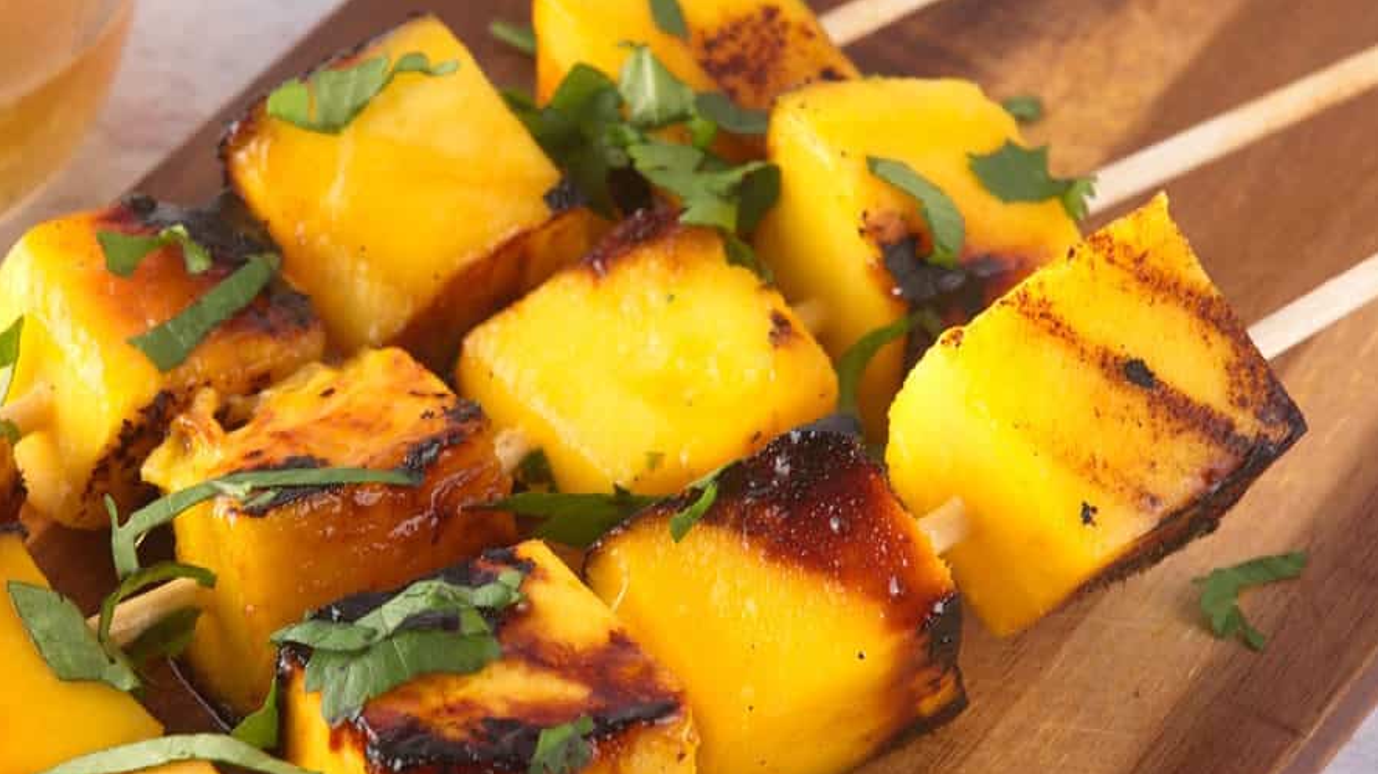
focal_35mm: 223
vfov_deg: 5.4
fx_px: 8146
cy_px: 425
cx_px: 456
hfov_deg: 9.7
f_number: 11
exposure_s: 1/125
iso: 100
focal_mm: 70
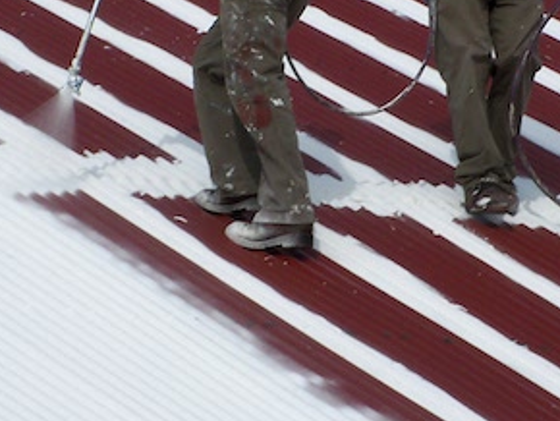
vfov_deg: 3.6
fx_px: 6654
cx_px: 265
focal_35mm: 411
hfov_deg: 4.8
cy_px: 89
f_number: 8
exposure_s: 1/320
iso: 64
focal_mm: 26.6
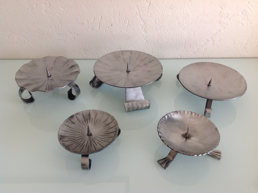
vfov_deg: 40.6
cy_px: 96
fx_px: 260
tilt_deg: -40.4
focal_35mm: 35
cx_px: 129
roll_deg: +0.0
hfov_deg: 52.7
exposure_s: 1/60
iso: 50
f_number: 2.4
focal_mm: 4.28
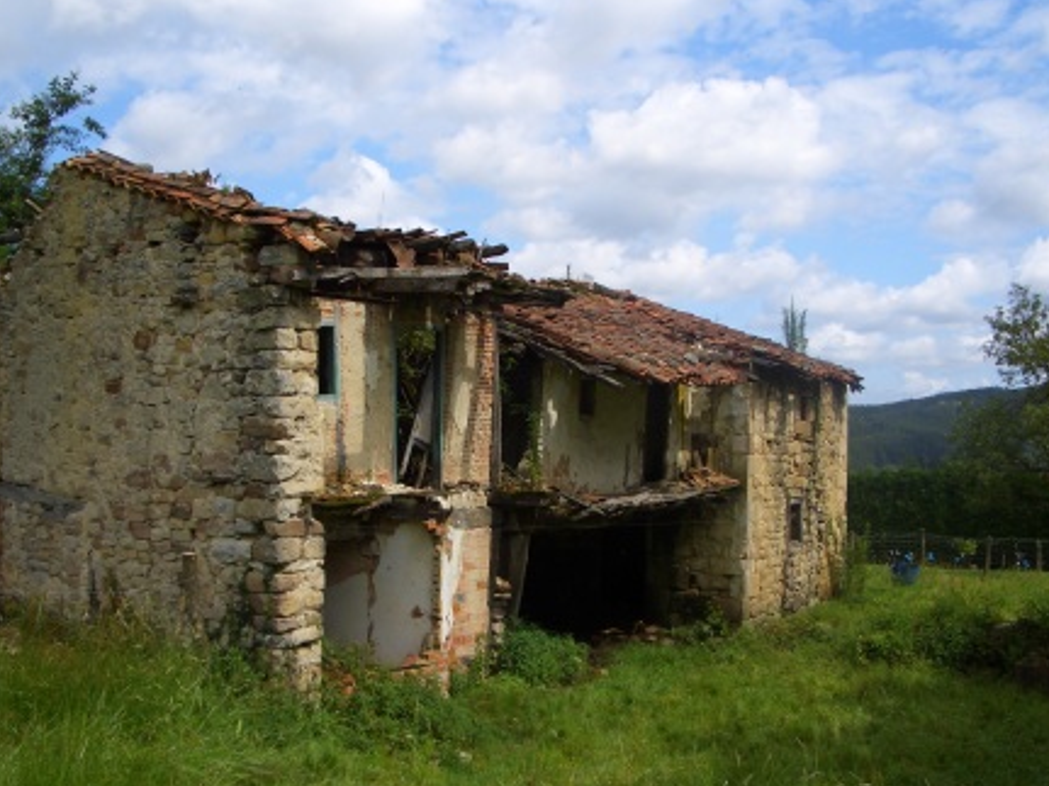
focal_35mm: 39
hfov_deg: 47.8
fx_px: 1182
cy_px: 411
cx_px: 477
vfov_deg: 36.8
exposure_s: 1/500
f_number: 4.3
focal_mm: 5.8
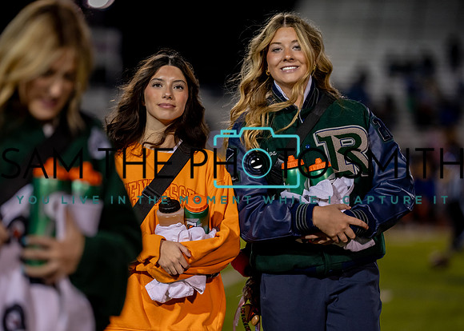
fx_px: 2176
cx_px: 206
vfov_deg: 8.7
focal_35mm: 165
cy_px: 191
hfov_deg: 12.2
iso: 1600
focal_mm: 135
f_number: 1.8
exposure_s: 1/1250
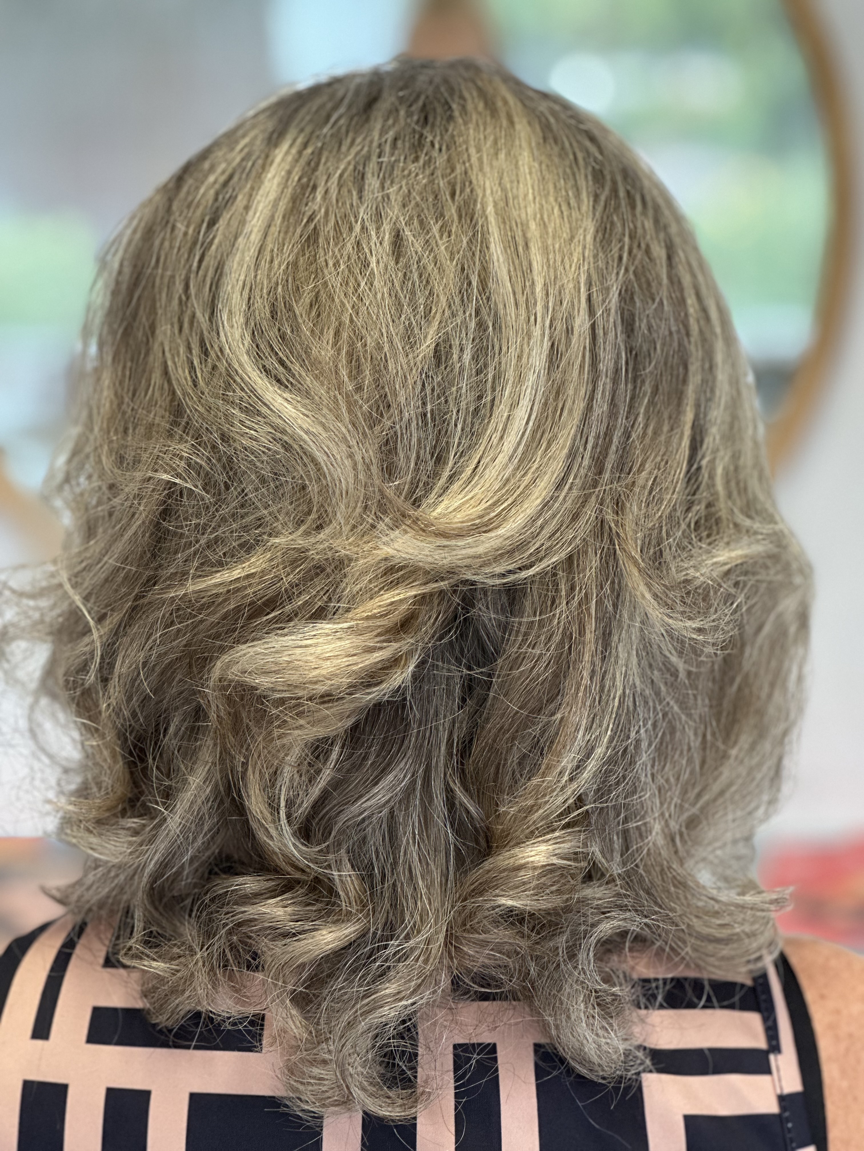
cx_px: 432
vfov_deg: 25.3
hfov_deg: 19.1
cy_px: 576
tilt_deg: -8.6
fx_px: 2563
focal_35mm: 77
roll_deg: +0.9
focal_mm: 9
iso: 200
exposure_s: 1/100
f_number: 2.8
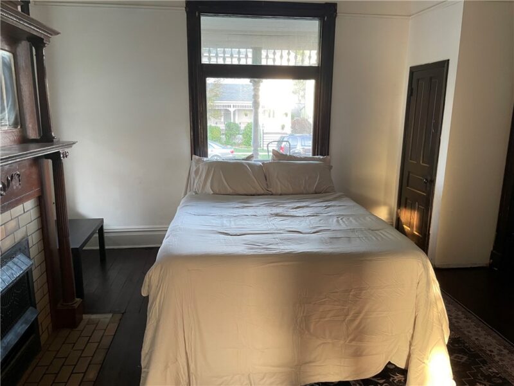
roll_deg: -0.3
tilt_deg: -11.9
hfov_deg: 67.3
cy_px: 193
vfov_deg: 53.1
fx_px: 386
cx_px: 257
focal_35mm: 26
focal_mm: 4.2
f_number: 1.6
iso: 160
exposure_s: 1/60
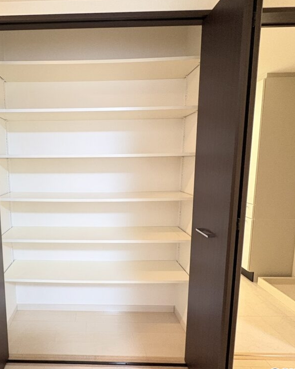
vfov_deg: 83.3
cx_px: 86
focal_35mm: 19
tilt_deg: -6.4
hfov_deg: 67.7
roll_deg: +1.4
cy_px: 187
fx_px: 207
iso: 500
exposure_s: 1/60
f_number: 2.2
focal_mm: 2.22
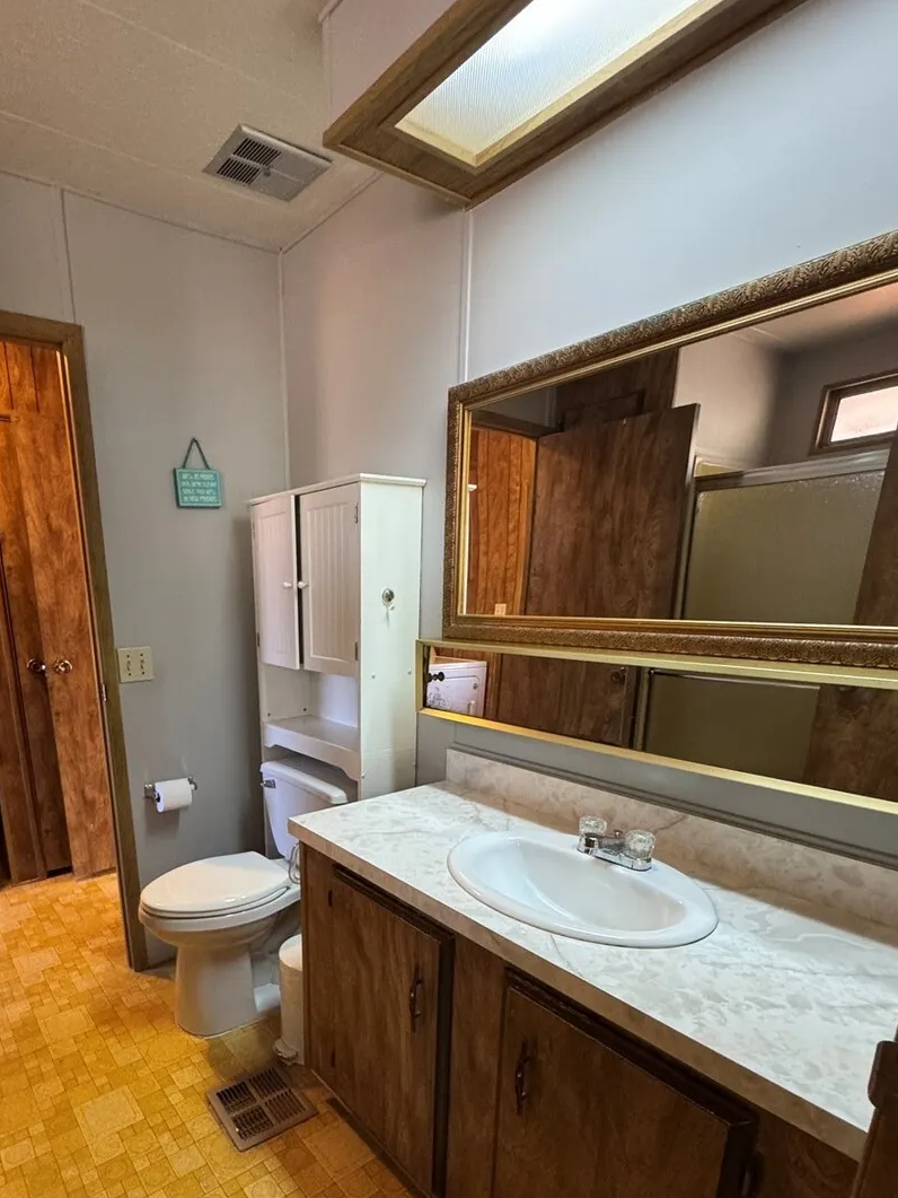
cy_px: 770
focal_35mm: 19
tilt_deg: -16.6
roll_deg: +1.3
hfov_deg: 67.5
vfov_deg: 82.6
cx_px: 327
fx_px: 657
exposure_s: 1/60
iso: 640
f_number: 2.2
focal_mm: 2.22
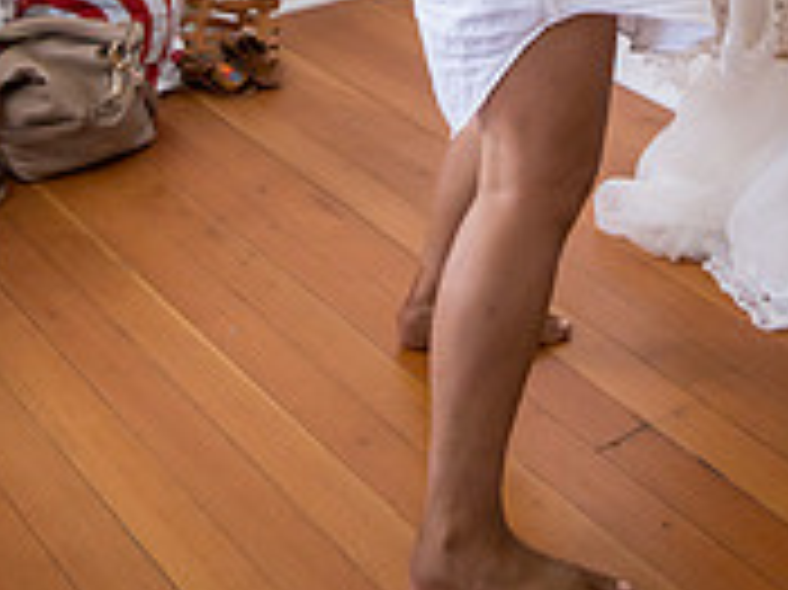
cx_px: 653
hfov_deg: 22.9
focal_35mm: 84
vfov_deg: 15.9
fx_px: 1911
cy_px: -338
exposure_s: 1/320
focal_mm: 34
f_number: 4
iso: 2500
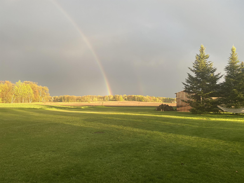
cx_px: 122
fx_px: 183
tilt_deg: +1.9
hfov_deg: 67.3
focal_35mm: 26
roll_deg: -1.0
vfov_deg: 53.1
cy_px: 92
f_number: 1.8
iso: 64
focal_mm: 4.25
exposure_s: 1/122
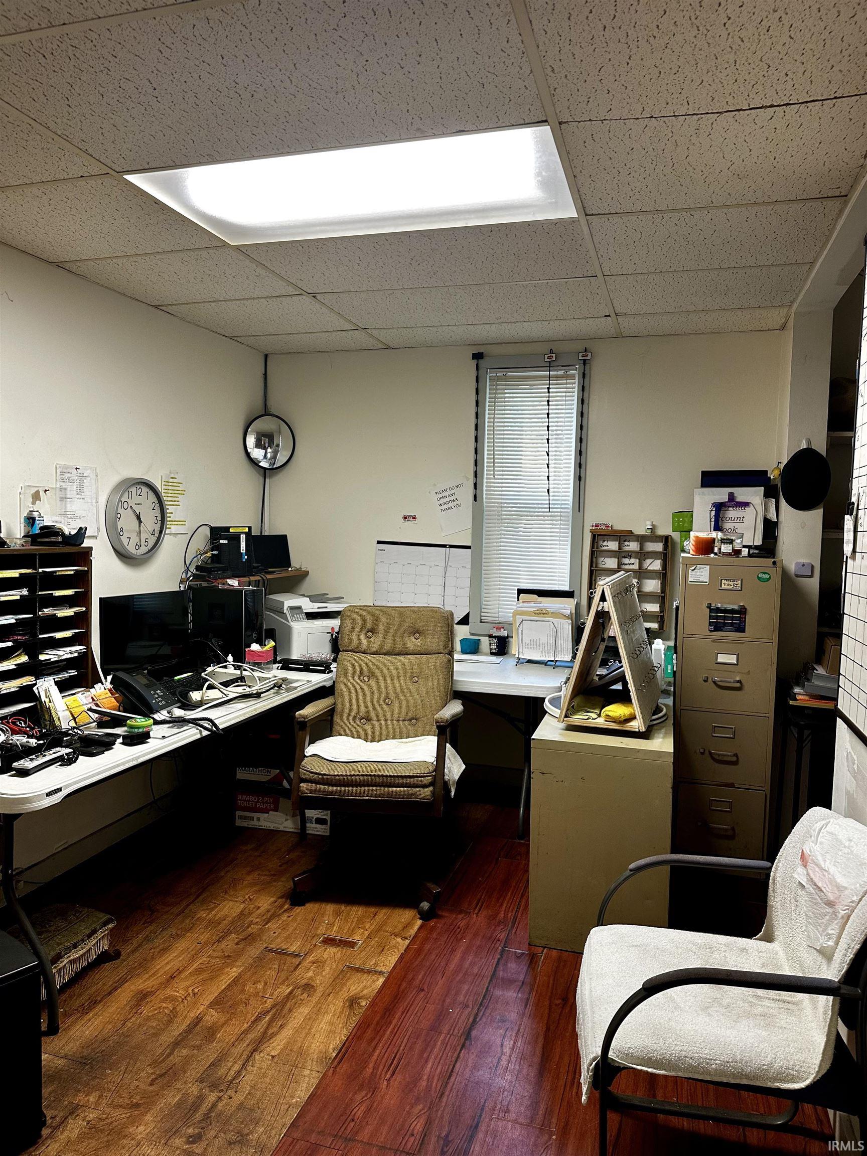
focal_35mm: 24
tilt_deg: -5.0
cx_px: 434
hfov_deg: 56.8
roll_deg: -2.6
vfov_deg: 71.6
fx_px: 801
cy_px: 578
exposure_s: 1/60
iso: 160
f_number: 1.78
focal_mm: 6.86
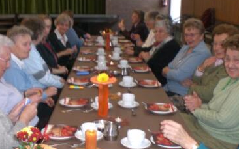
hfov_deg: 36.9
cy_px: 91
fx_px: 358
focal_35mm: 55
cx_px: 118
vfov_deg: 23.5
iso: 200
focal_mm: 6.3
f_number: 3.1
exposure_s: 1/60
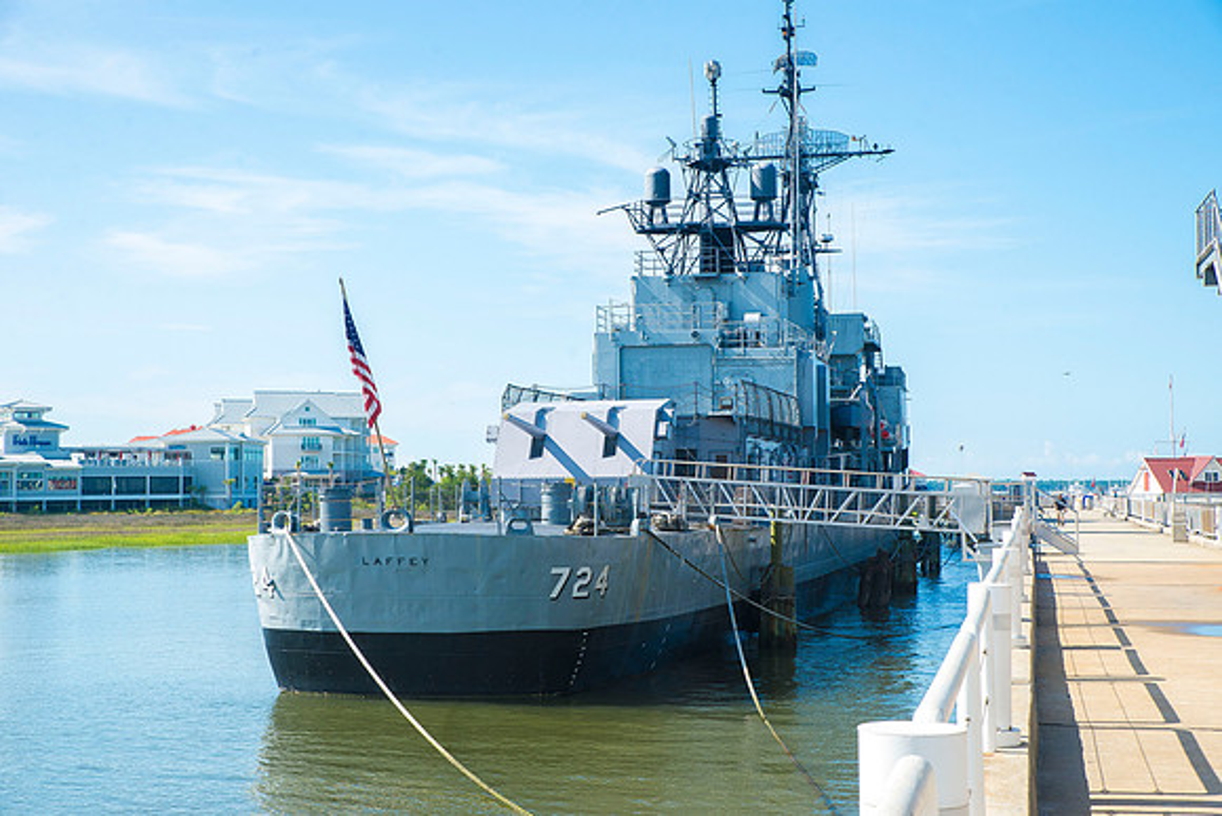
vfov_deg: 24.2
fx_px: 1901
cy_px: 408
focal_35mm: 56
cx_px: 611
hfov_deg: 35.6
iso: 1000
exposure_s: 1/1000
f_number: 10
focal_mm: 56
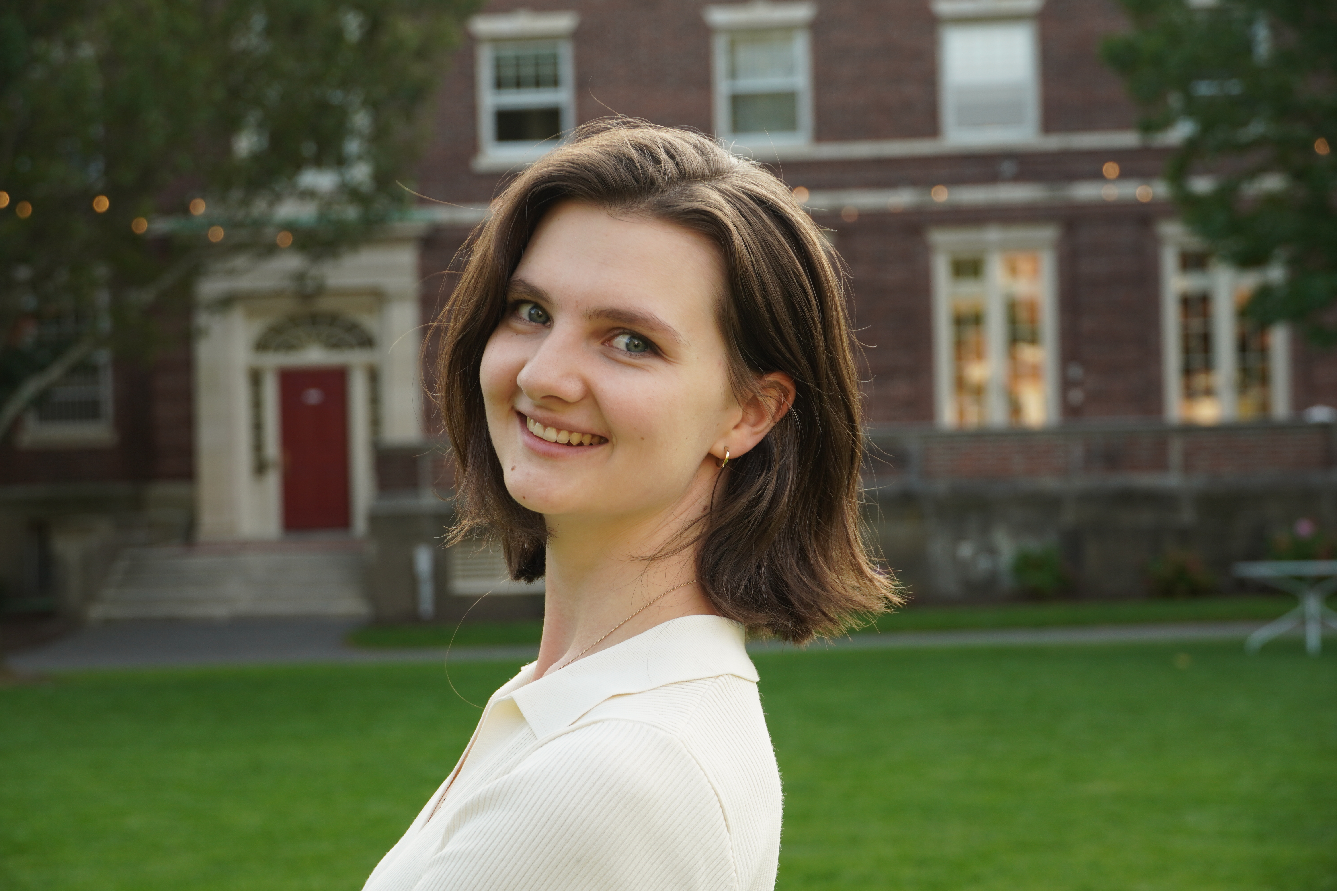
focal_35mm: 81
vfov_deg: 16.9
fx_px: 3008
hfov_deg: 25.1
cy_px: 446
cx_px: 668
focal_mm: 54
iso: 160
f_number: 5
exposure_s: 1/100
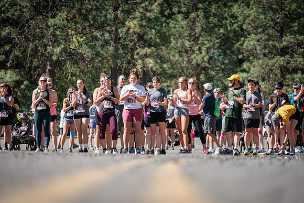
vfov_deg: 6.9
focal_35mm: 200
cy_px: 102
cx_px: 152
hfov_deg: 10.3
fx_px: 1689
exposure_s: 1/500
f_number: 4
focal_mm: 200
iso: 100
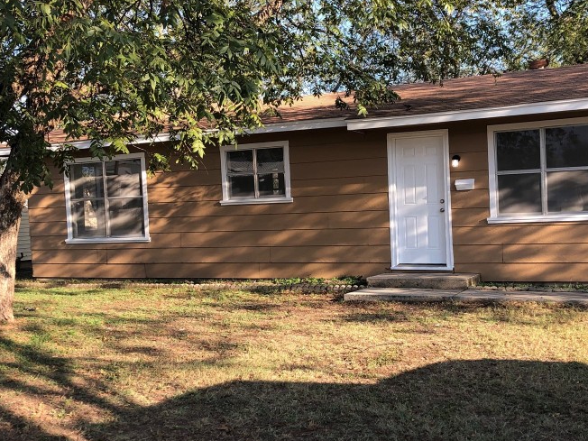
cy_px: 234
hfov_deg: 42.9
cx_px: 303
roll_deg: +2.1
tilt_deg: -0.4
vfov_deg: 32.9
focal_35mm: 44
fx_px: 747
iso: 20
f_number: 1.8
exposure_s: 1/354
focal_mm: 3.99
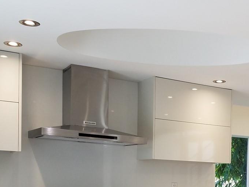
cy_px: 188
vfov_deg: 23.0
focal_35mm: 61
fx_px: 439
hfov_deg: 30.7
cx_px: 208
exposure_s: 1/60
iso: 40
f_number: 1.7
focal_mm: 4.2
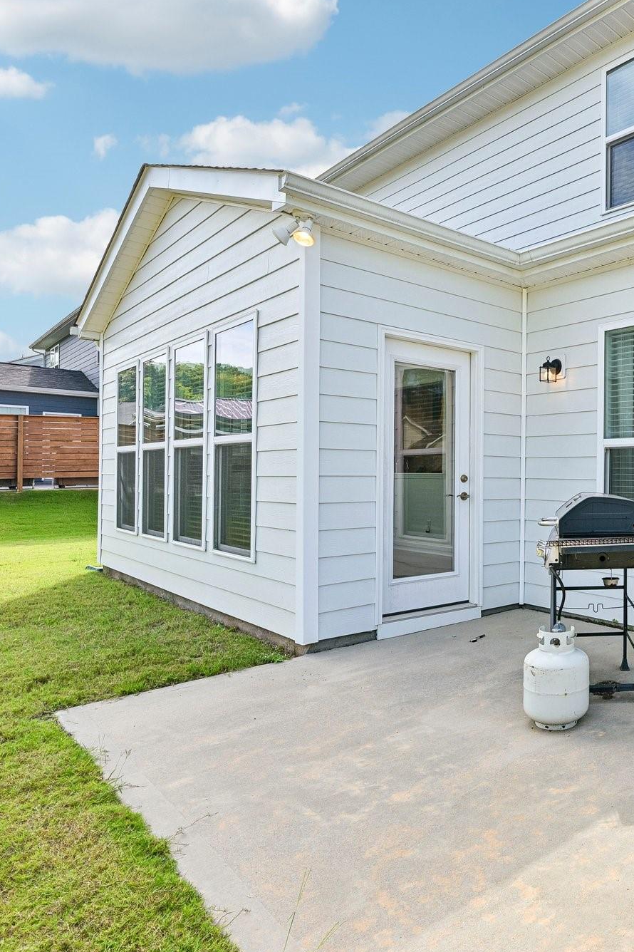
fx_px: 628
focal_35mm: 24
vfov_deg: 74.3
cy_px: 478
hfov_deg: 45.6
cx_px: 627
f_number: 8
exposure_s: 1/200
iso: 100
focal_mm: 15.5
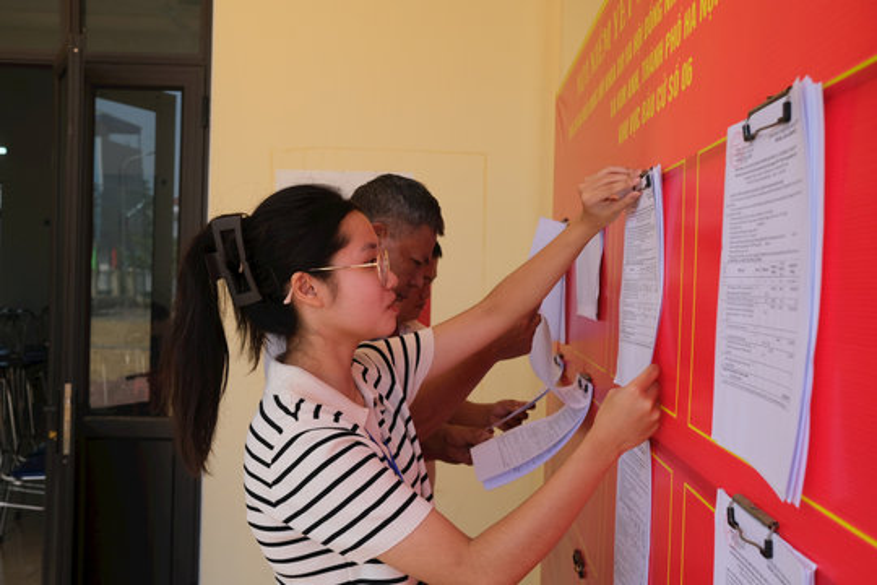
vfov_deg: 37.9
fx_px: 853
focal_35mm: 35
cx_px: 438
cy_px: 292
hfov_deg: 54.4
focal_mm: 23
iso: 320
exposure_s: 1/350
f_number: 5
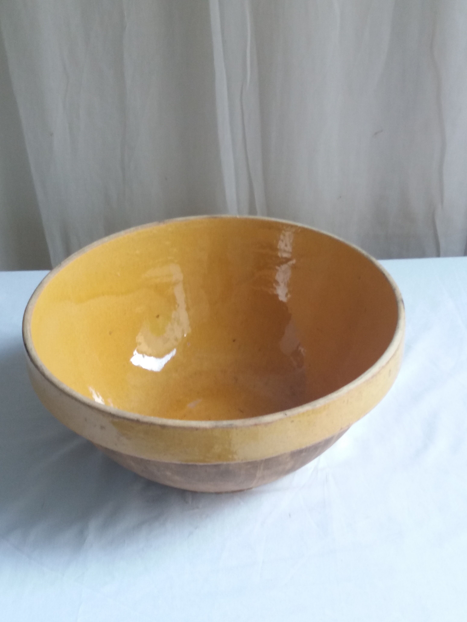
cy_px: 311
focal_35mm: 28
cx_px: 234
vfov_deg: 63.4
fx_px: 504
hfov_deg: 49.7
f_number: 1.9
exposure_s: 1/100
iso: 125
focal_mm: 3.7
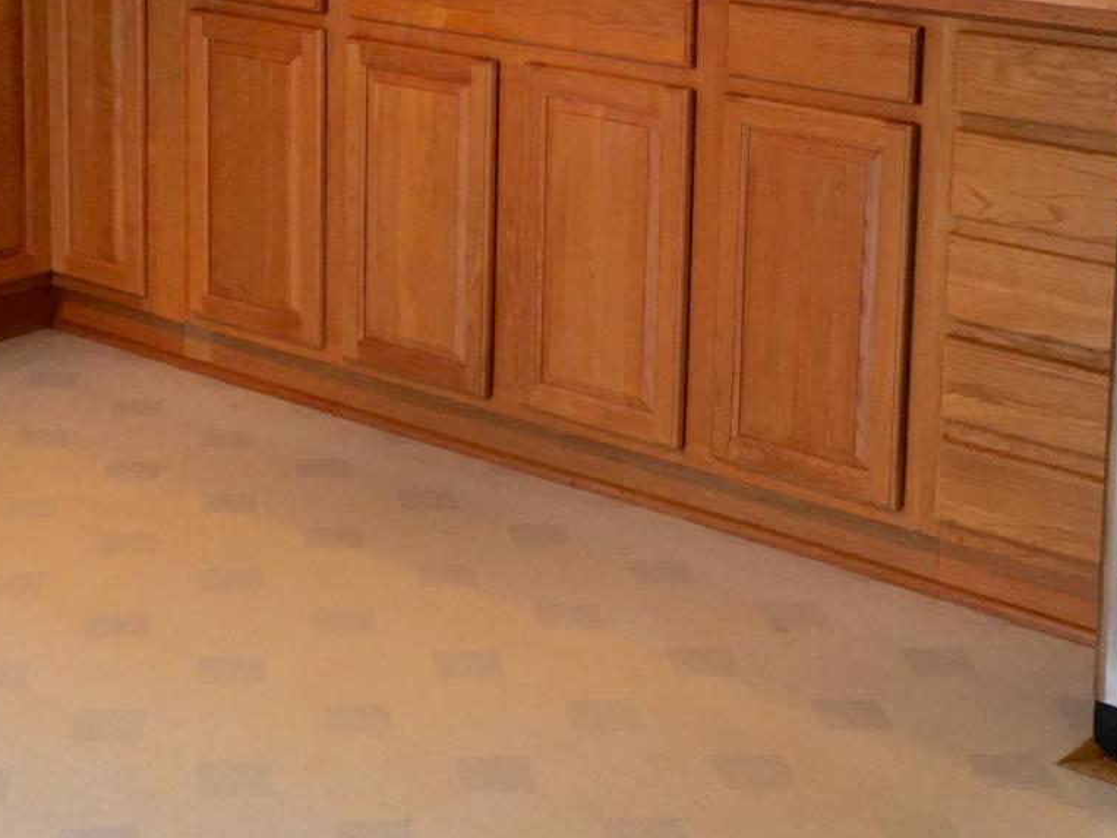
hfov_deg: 25.5
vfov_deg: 18.9
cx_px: 328
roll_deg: +0.5
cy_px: 32
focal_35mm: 76
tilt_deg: -9.9
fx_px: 2452
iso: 25
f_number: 2.2
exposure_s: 1/51
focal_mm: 4.15
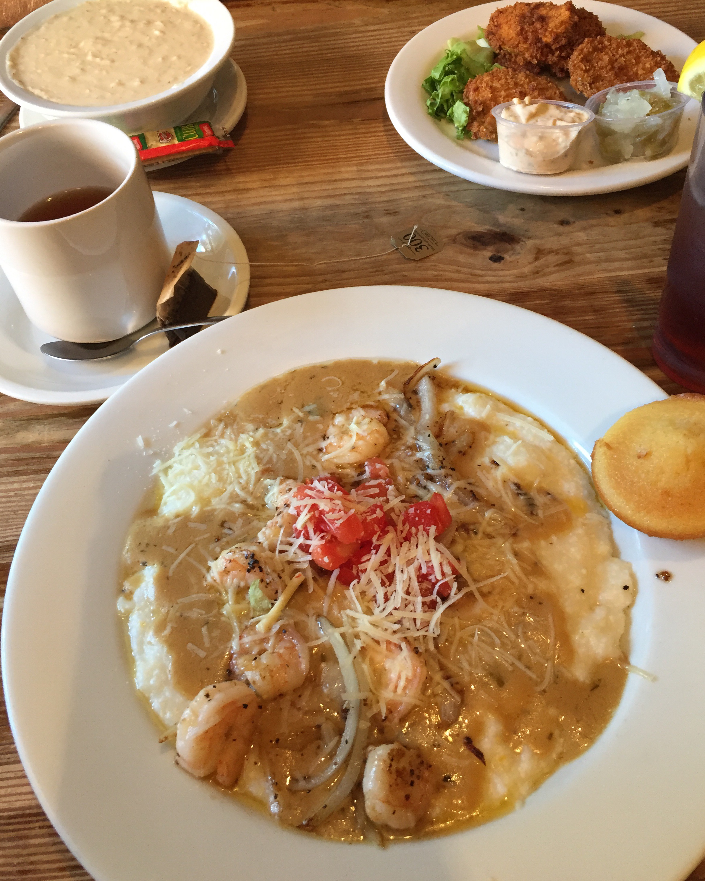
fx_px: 809
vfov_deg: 57.1
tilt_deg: -52.4
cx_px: 350
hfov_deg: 47.1
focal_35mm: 31
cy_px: 407
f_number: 2.2
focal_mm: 4.15
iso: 100
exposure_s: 1/30
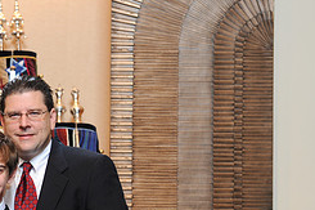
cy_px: 198
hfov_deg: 12.2
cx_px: -24
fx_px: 1451
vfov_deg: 8.2
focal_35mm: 166
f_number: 5
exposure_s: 1/50
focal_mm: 70
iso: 500
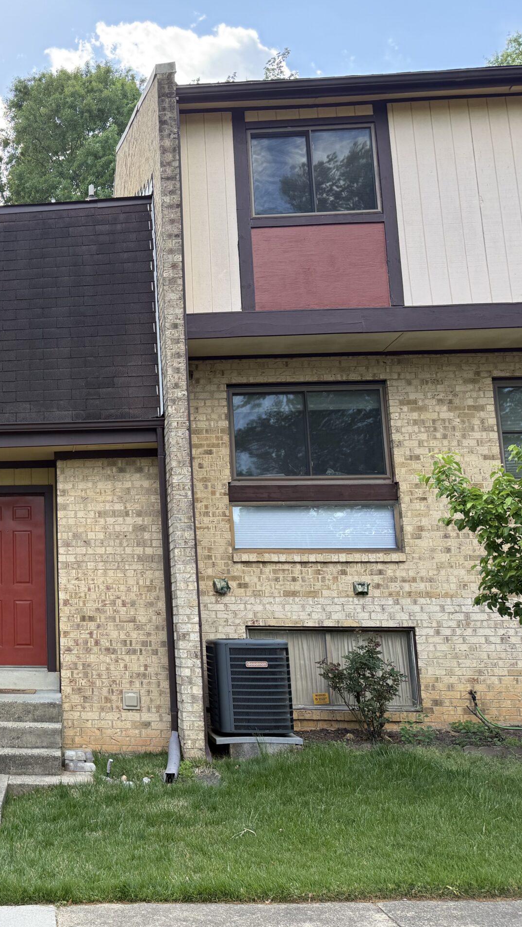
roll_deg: -0.4
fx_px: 861
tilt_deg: +10.7
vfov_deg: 56.6
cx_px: -38
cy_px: 464
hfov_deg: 30.5
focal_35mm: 35
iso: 100
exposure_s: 1/708
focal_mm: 6.76
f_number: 1.78
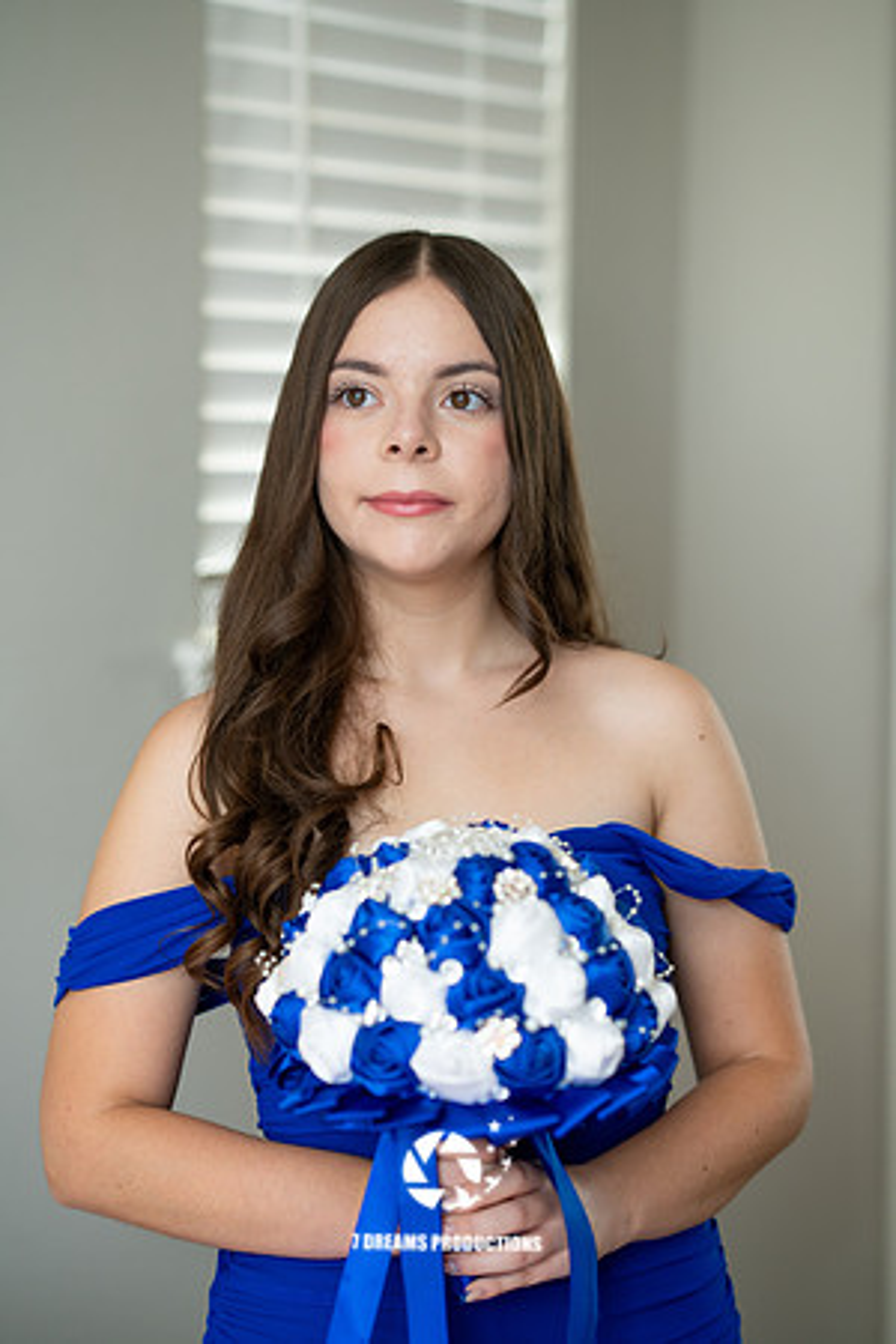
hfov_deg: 16.1
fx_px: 3173
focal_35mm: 85
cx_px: 448
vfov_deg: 23.9
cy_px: 672
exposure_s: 1/160
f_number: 2
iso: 400
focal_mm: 85
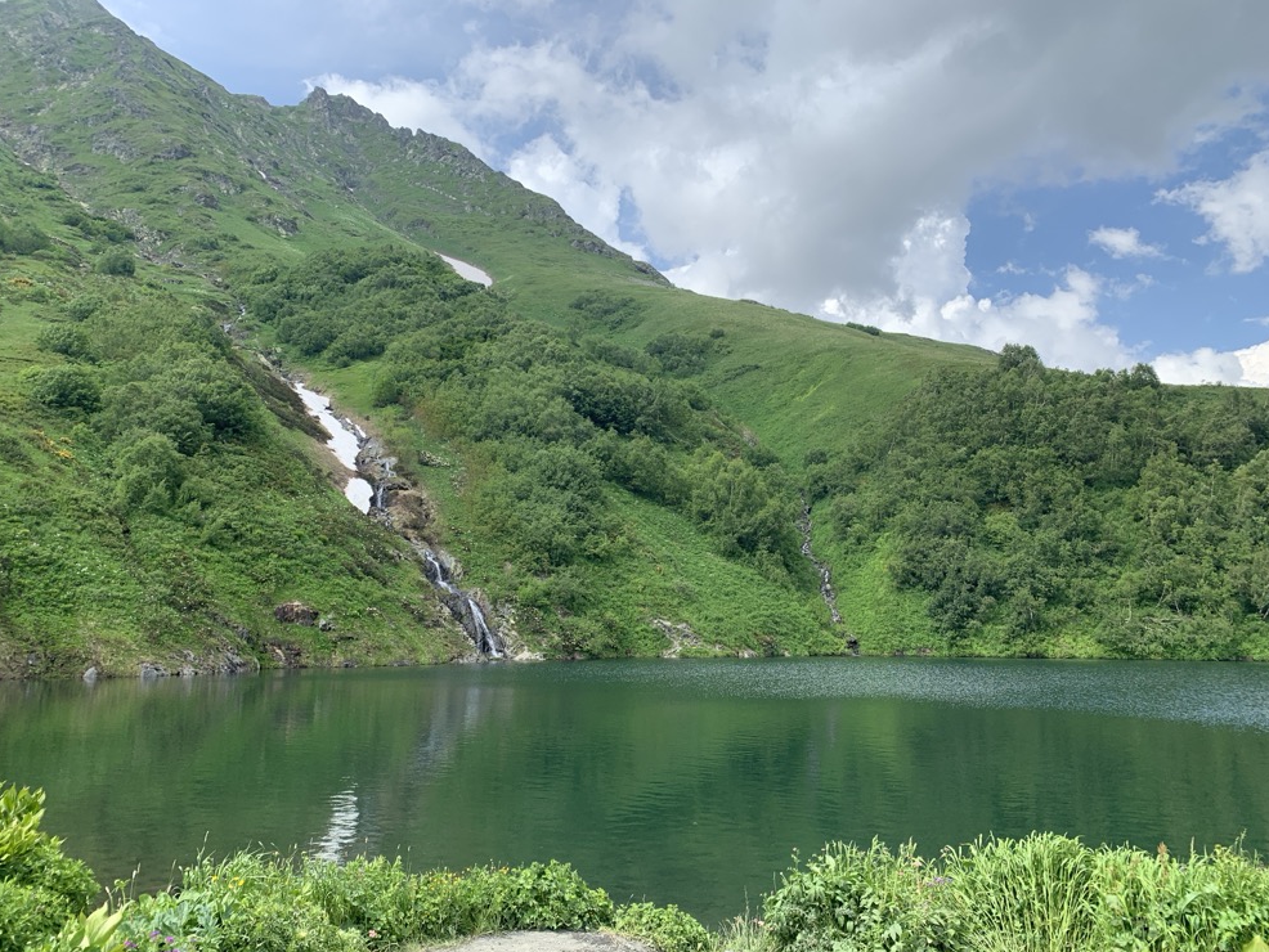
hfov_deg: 65.3
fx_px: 990
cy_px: 484
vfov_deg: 51.4
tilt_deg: +7.4
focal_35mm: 27
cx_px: 615
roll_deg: +0.1
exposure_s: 1/1953
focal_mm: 4.25
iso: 25
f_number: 1.8
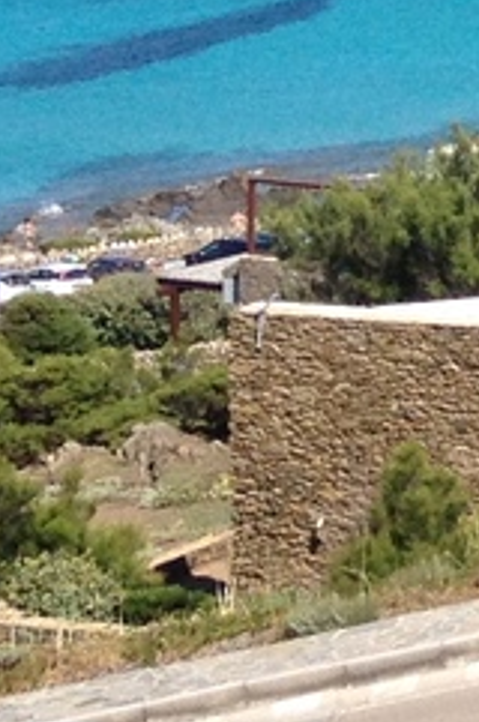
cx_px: 1665
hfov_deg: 5.2
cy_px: -587
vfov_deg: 8.2
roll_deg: -0.2
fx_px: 4843
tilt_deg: -3.2
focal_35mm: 242
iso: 50
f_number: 2.4
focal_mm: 4.28
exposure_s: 1/1727
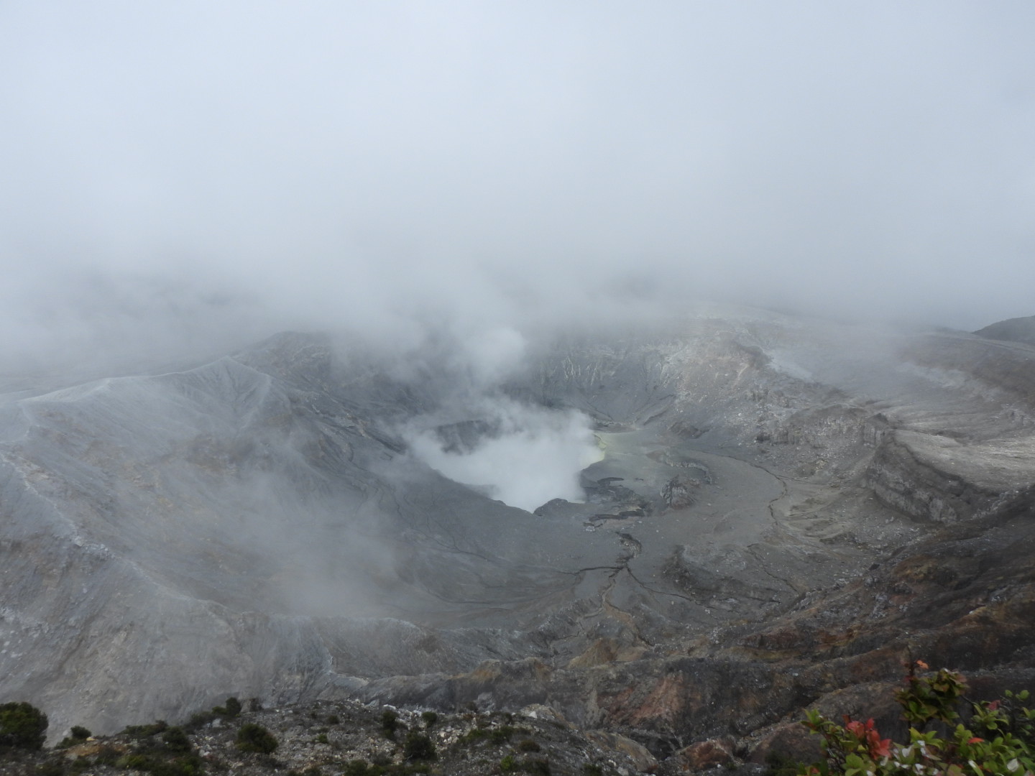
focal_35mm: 24
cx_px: 518
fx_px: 718
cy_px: 388
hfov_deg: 71.6
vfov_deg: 56.8
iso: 100
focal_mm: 4.3
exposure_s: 1/1600
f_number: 3.5
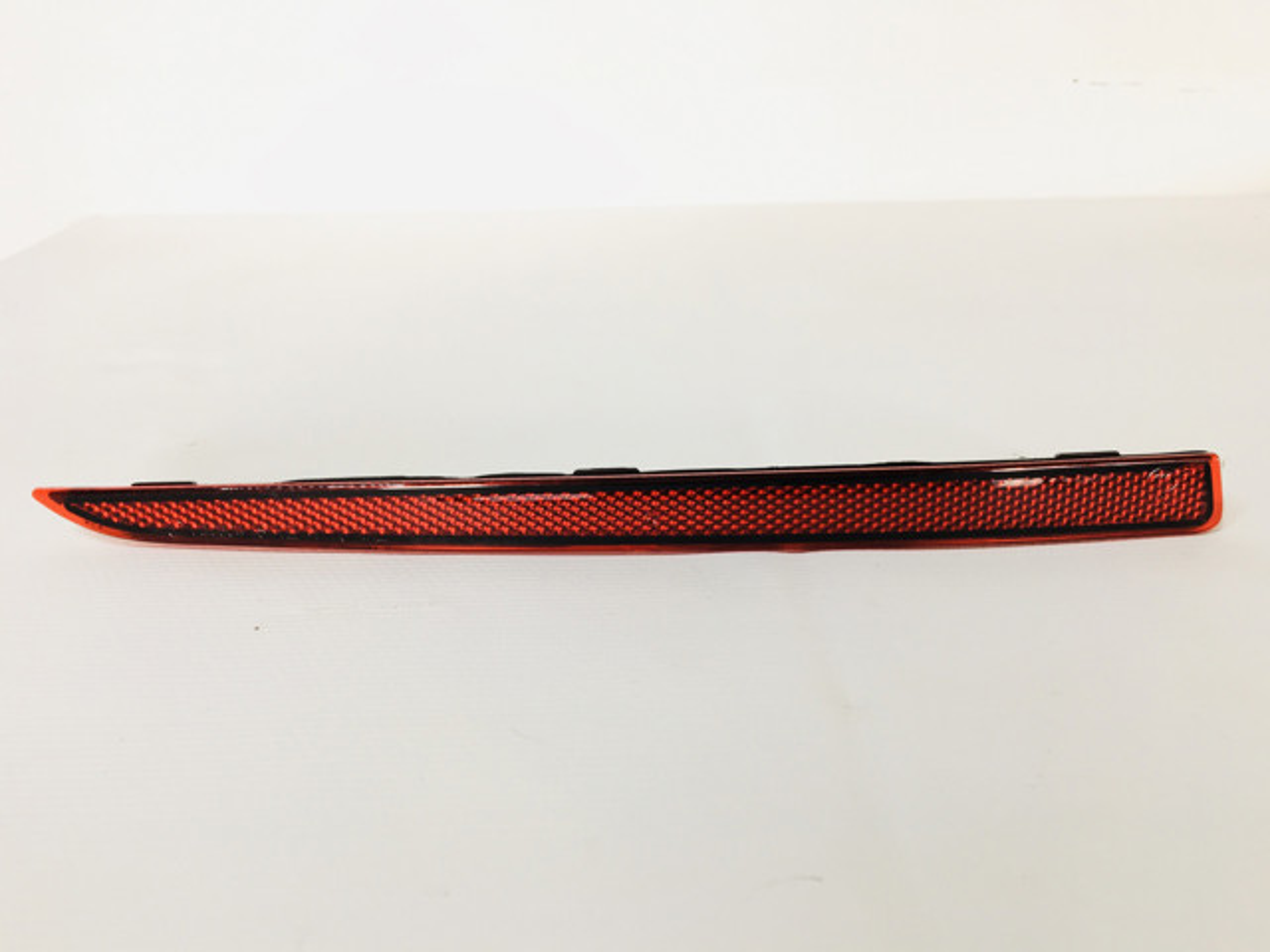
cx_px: 635
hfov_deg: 61.7
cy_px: 476
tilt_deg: -23.5
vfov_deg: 48.2
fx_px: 1064
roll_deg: -0.8
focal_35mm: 29
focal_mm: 4.15
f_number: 2.2
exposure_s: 1/33
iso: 40
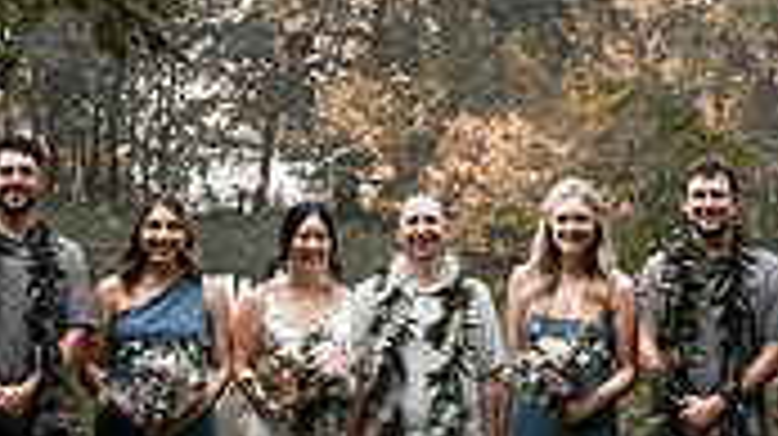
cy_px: -7
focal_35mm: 93
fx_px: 1917
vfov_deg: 12.8
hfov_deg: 22.9
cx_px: 355
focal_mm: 26
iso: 320
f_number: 2.8
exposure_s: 1/1000
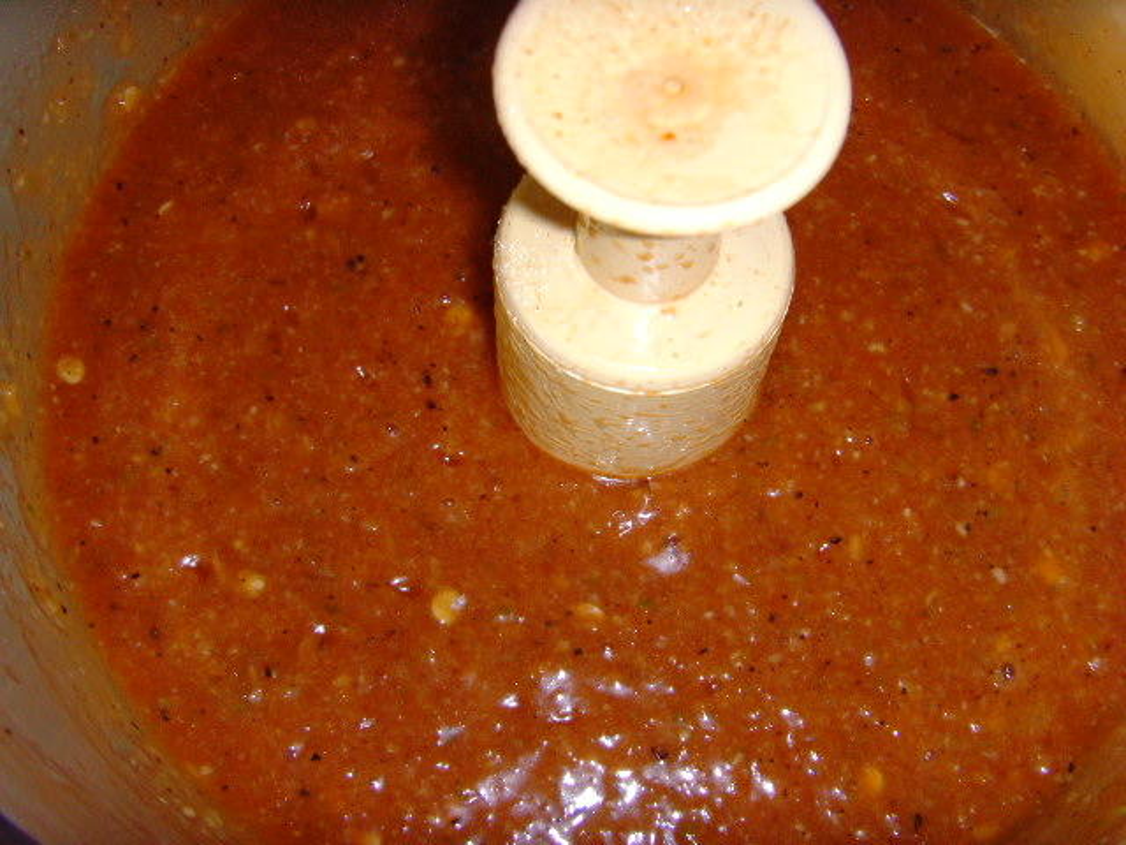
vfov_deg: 36.8
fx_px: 1269
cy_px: 422
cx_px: 563
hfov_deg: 47.9
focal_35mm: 39
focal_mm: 6.6
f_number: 3.5
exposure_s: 1/45
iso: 200
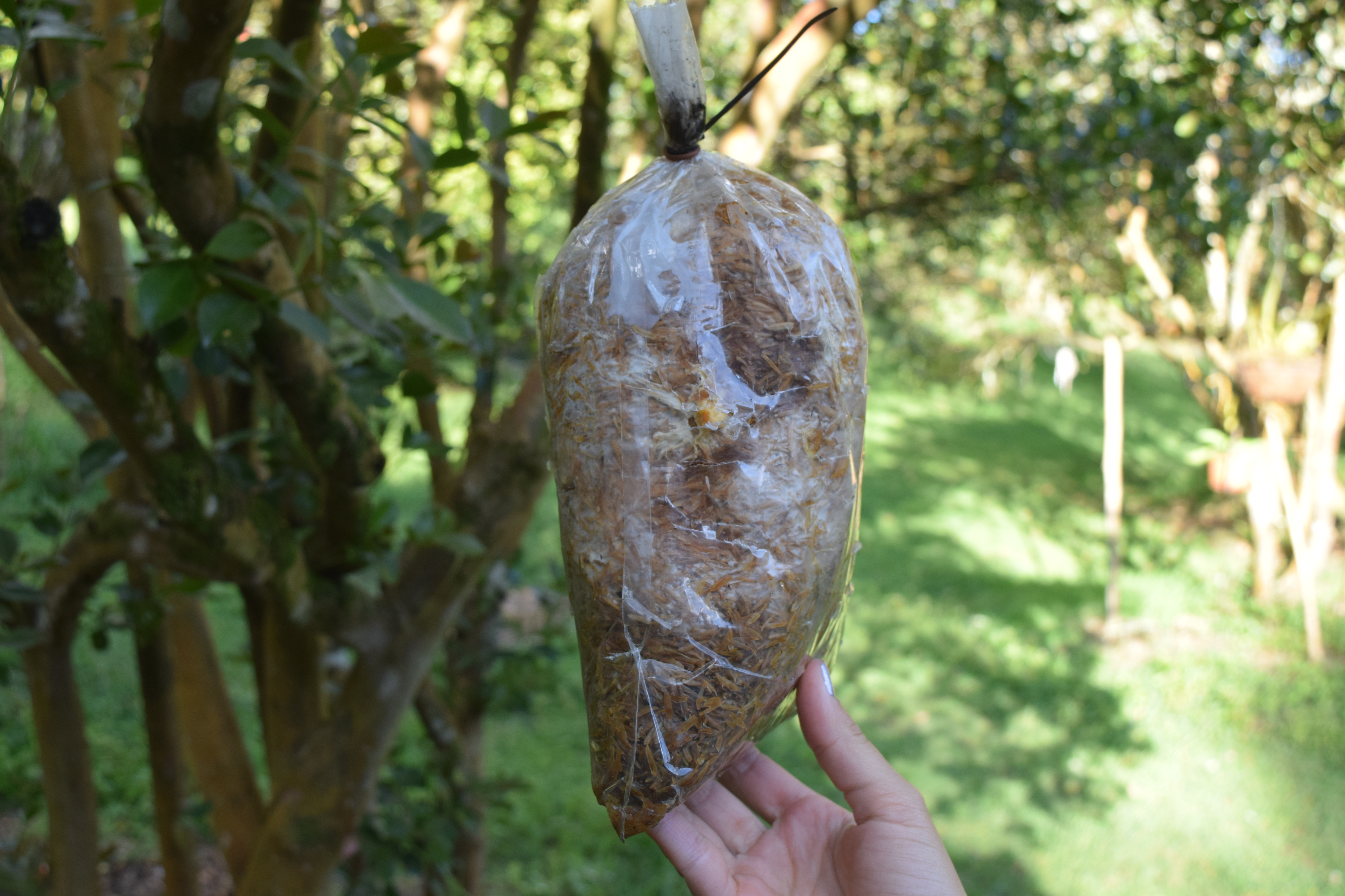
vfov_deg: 33.0
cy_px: 448
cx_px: 672
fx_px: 1513
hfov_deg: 47.9
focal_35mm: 40
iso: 400
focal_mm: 27
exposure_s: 1/160
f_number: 6.3
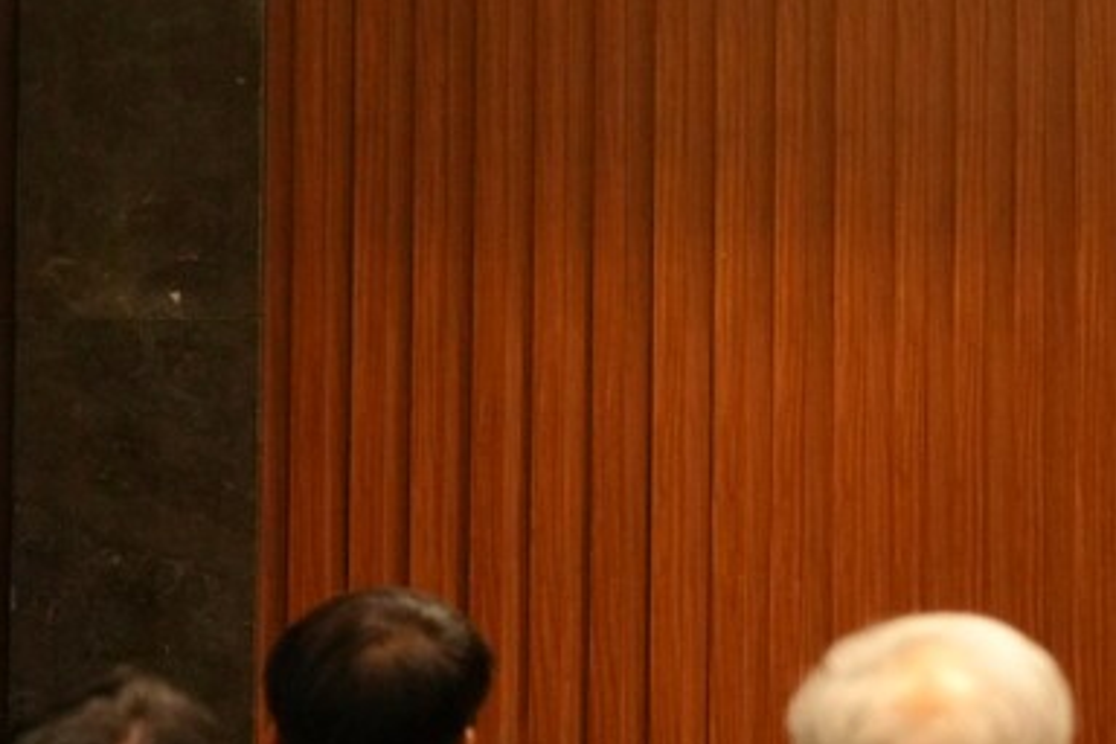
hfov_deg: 7.9
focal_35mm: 255
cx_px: 1662
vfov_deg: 5.4
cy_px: -185
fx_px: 7904
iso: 2500
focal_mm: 49
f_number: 2
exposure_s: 1/100
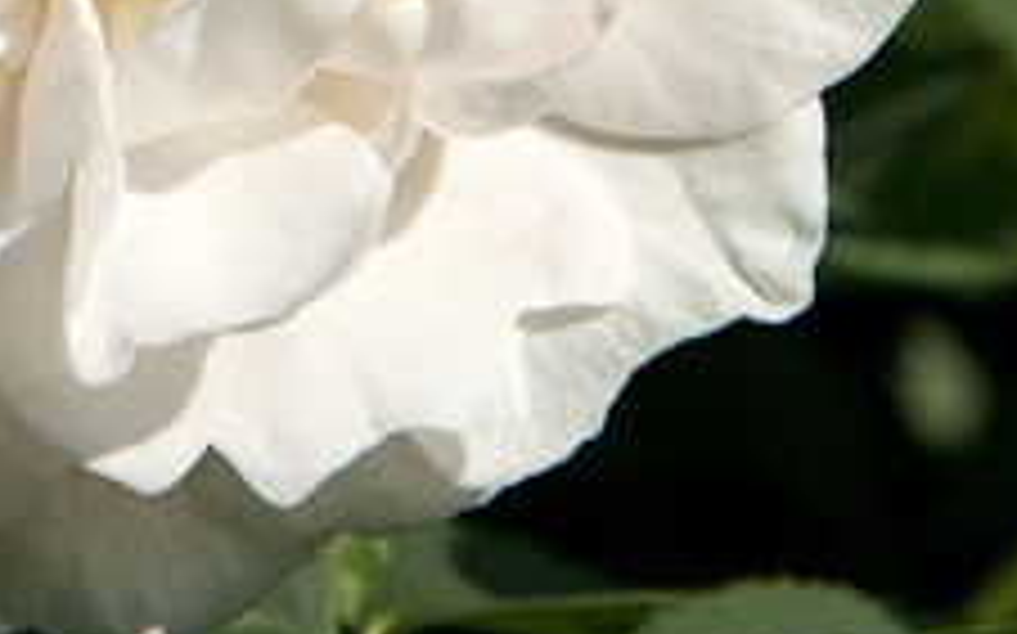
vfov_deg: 2.4
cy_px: -506
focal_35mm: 554
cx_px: 63
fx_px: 15347
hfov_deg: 3.8
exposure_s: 1/1250
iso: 320
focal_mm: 120
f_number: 9
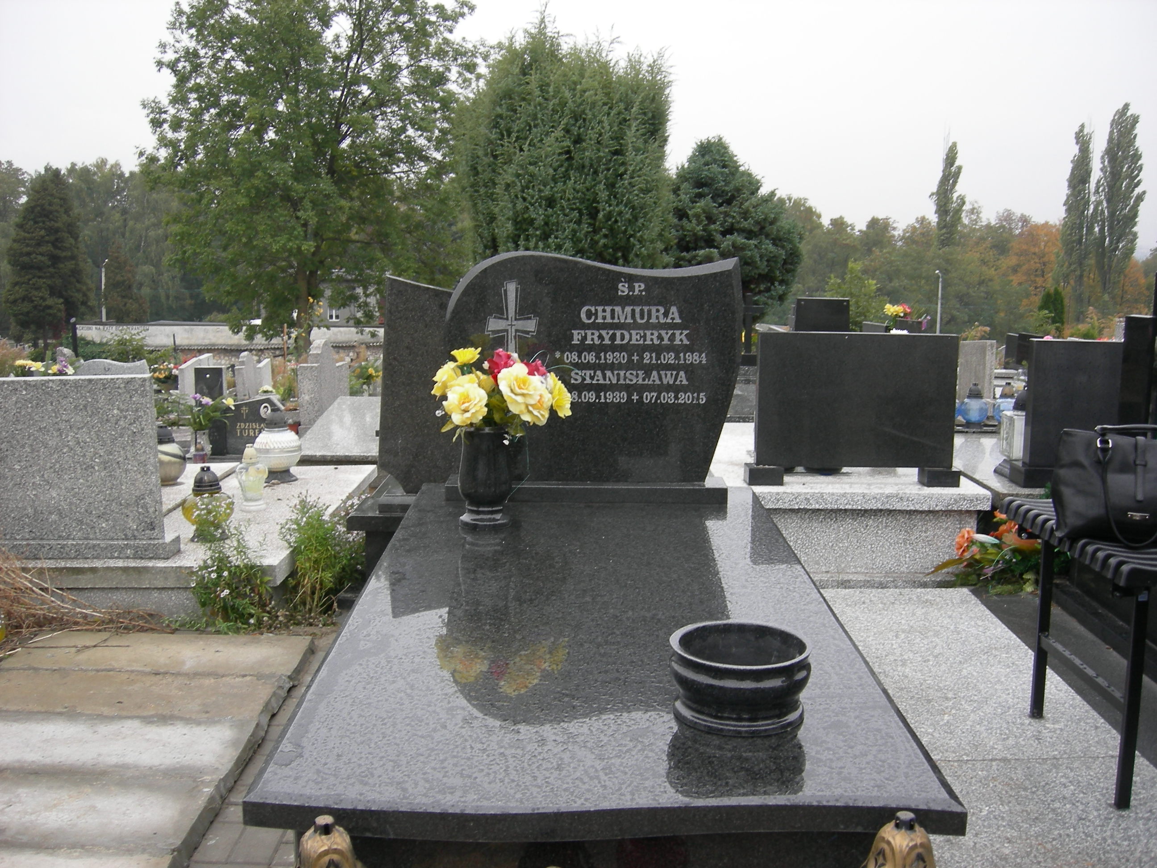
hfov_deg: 51.4
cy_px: 434
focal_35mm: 36
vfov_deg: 39.7
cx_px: 578
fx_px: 1203
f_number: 3
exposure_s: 1/69.5
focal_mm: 7.5
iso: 64
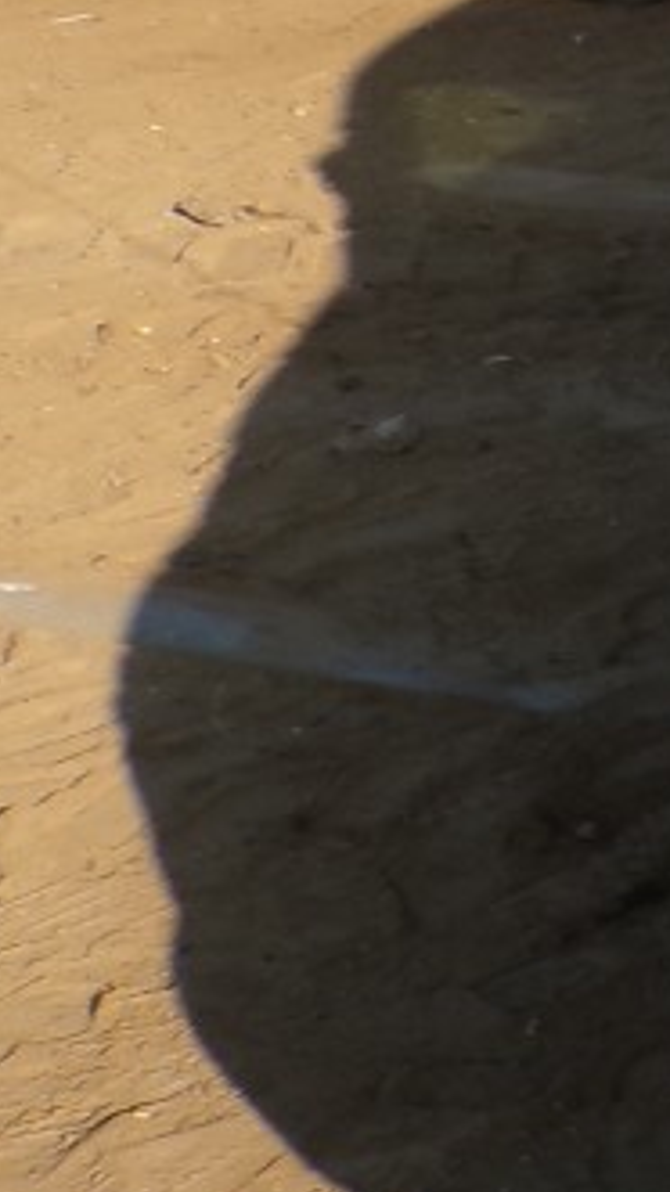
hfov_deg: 8.8
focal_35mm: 101
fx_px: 3192
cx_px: 2277
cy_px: 382
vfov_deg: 21.1
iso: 100
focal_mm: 4.3
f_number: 4.4
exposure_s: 1/320
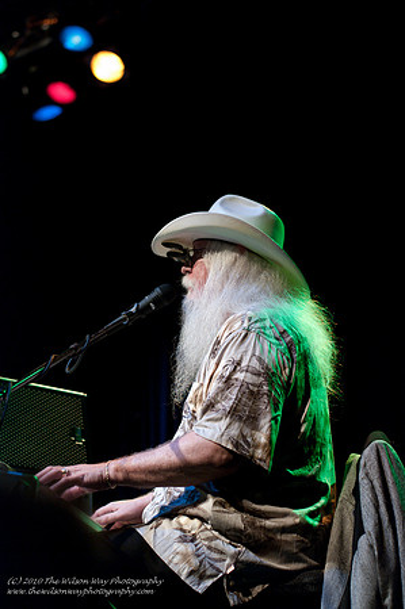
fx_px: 1268
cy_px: 304
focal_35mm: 75
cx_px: 202
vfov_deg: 27.0
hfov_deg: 18.1
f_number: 2.8
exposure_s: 1/90
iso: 800
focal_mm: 50
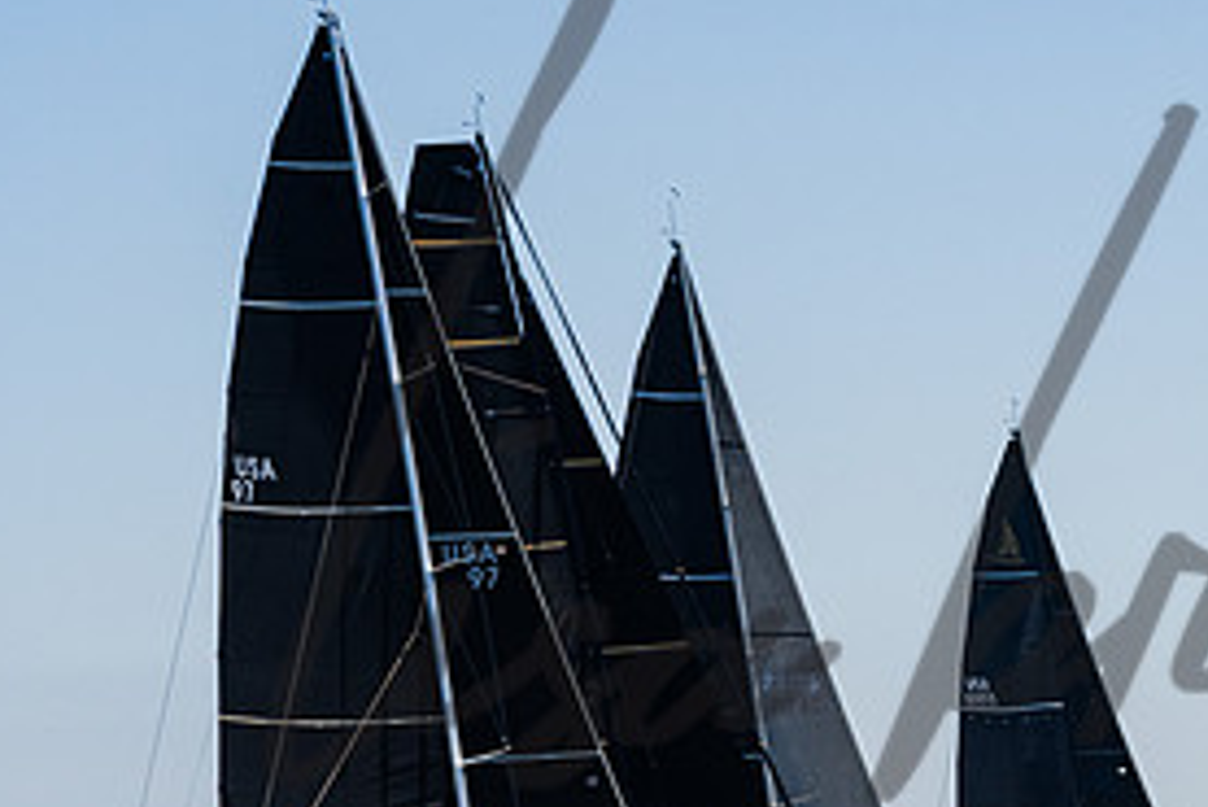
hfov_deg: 9.0
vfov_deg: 6.0
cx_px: 1205
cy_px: 774
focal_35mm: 227
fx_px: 7621
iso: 500
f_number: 8
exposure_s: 1/2500
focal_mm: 89
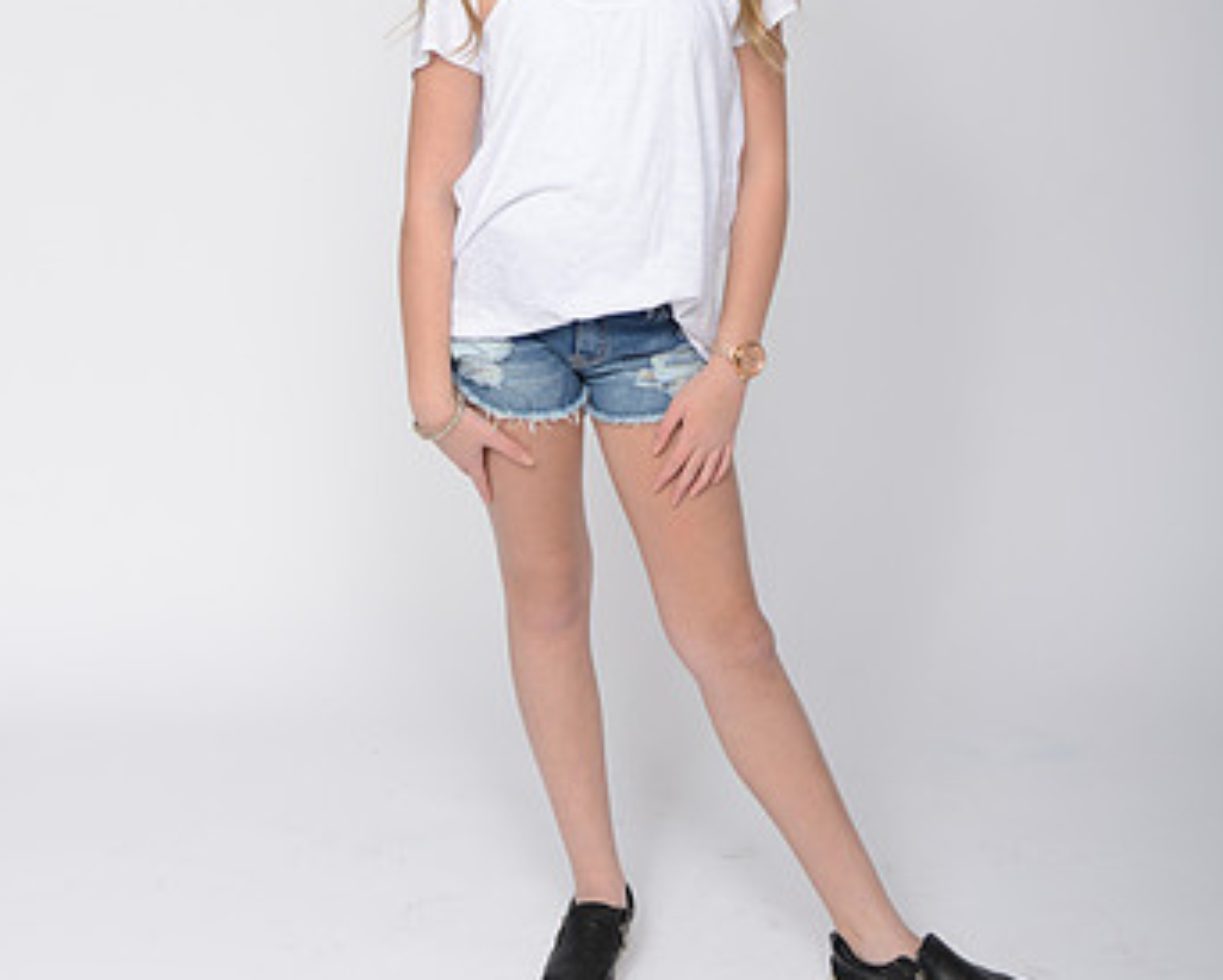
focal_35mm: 70
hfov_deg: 27.1
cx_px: 671
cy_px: 304
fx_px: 2535
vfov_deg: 21.8
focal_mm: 44
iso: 125
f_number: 8
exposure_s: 1/250
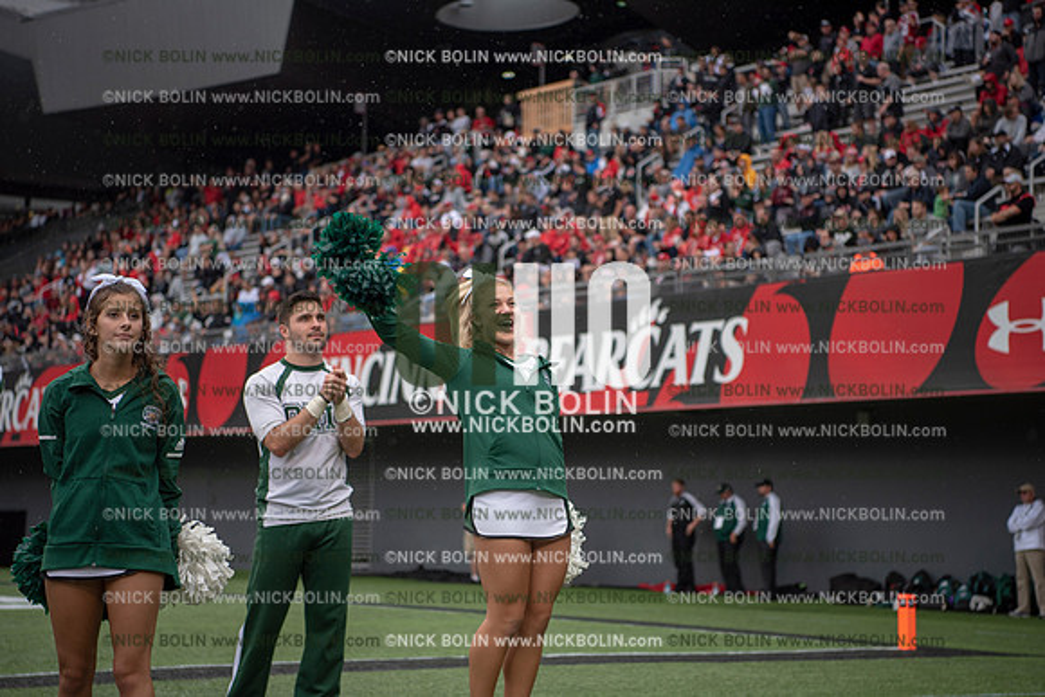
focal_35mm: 70
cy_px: 348
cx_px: 522
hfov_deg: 28.8
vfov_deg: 19.5
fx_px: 2032
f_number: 2.8
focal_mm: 70
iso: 250
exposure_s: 1/1000
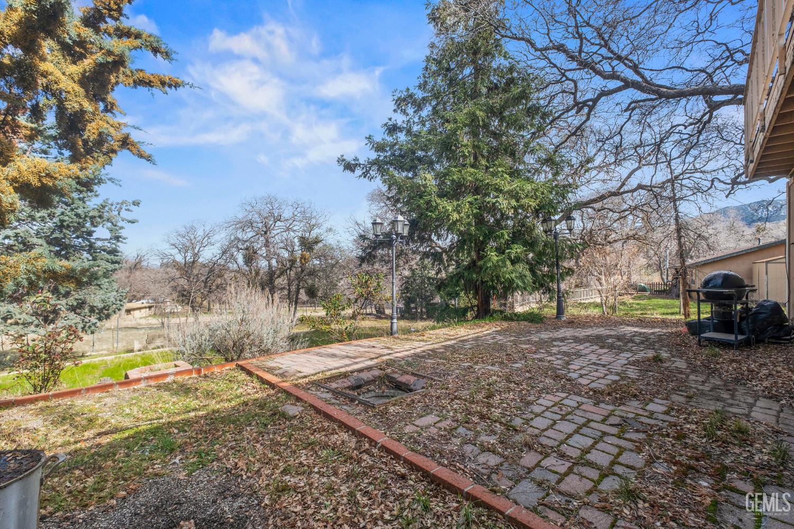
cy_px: 264
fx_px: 331
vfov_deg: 77.3
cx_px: 397
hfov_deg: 100.4
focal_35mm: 15
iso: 250
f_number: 5.6
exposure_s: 1/400
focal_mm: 10
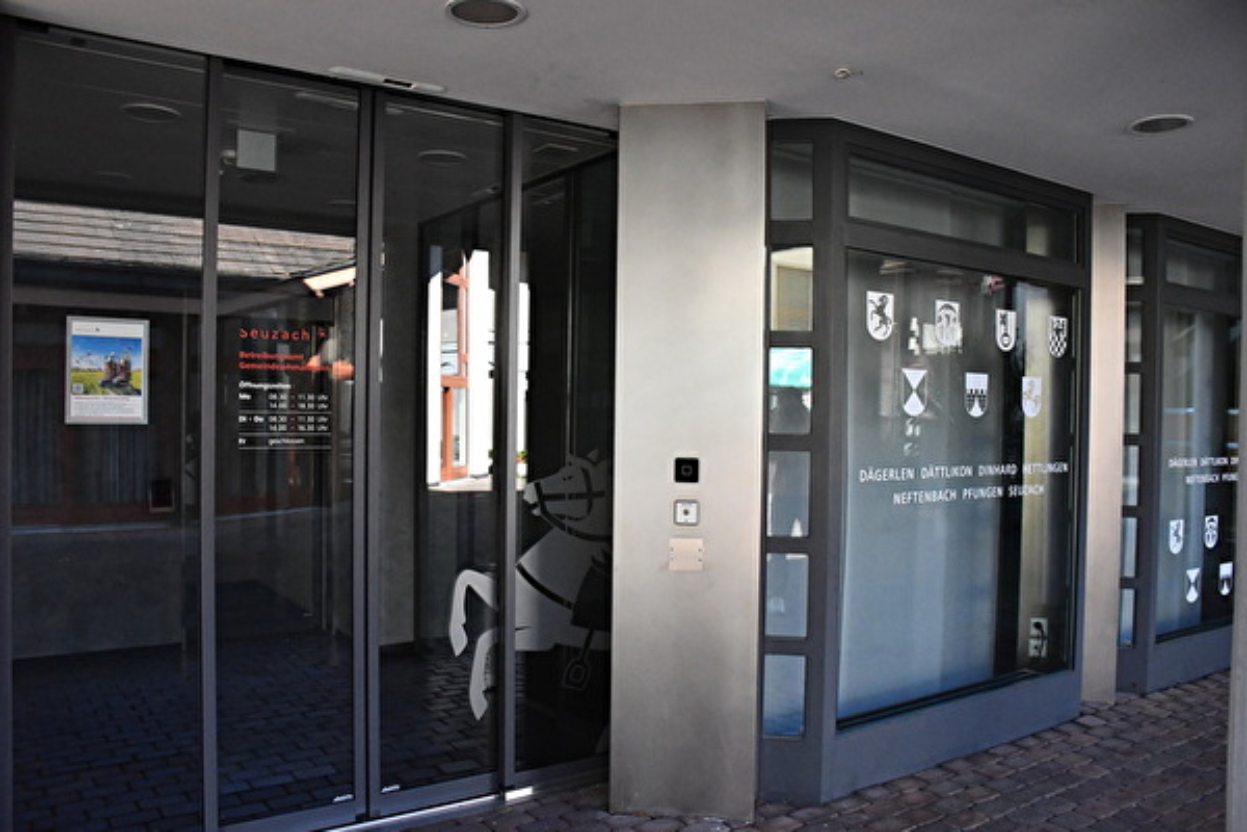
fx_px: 935
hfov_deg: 67.4
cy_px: 416
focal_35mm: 27
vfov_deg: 47.9
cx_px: 624
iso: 2500
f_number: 5.6
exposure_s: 1/2500
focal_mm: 18
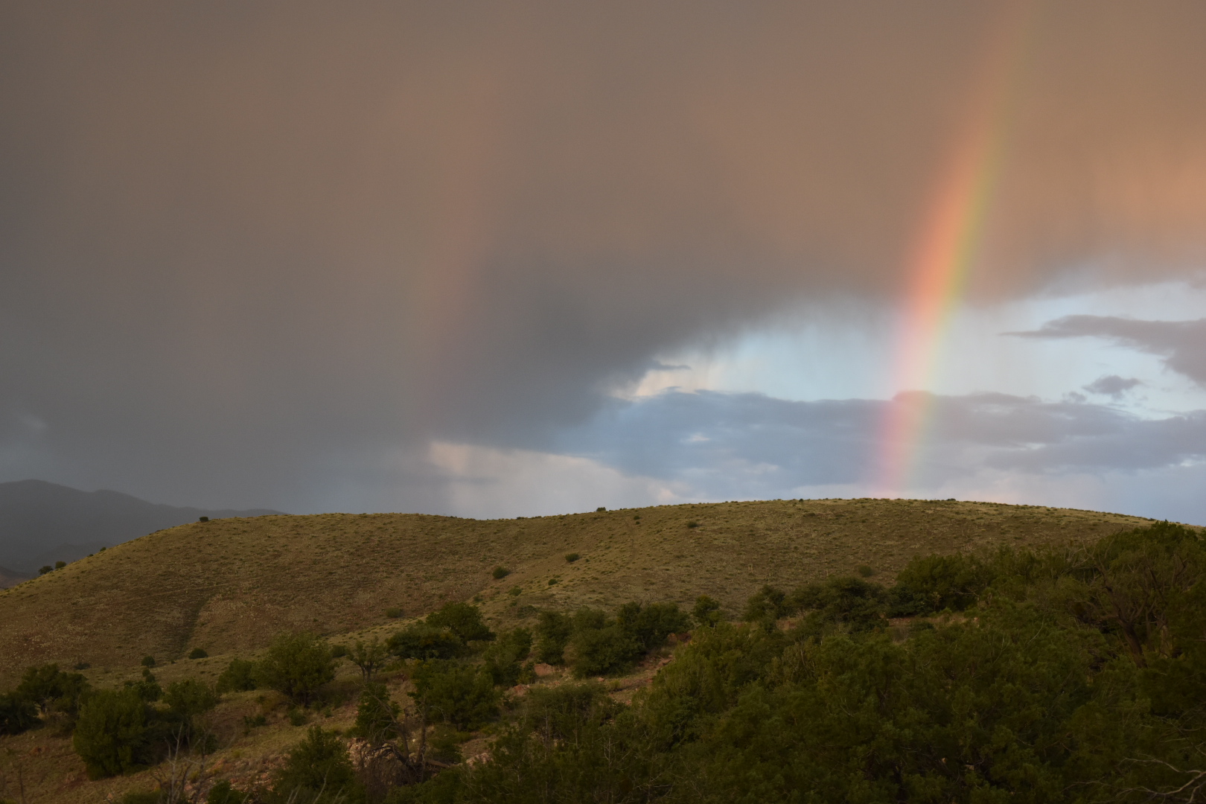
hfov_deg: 24.6
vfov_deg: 16.6
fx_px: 2764
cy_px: 402
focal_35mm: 82
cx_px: 603
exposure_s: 1/80
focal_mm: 55
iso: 400
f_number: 5.6
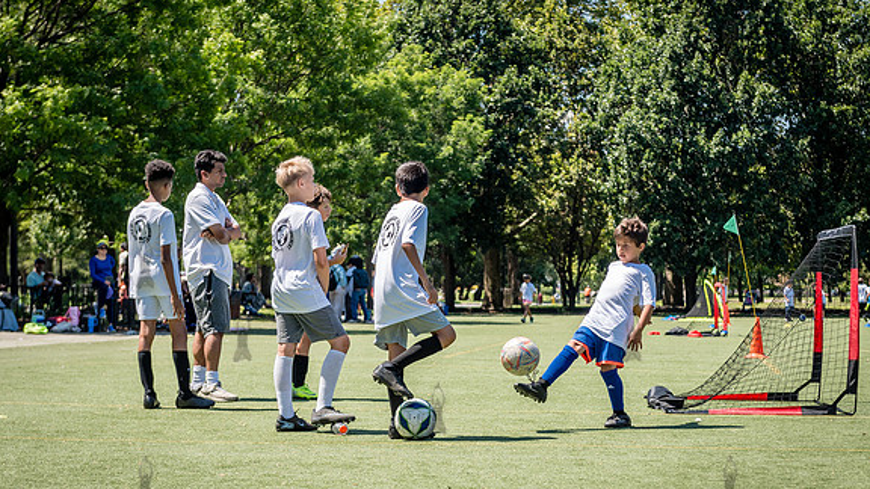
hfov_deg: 23.6
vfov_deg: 13.4
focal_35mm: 90
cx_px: 502
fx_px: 2076
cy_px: 321
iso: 200
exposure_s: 1/1250
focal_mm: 62
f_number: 4
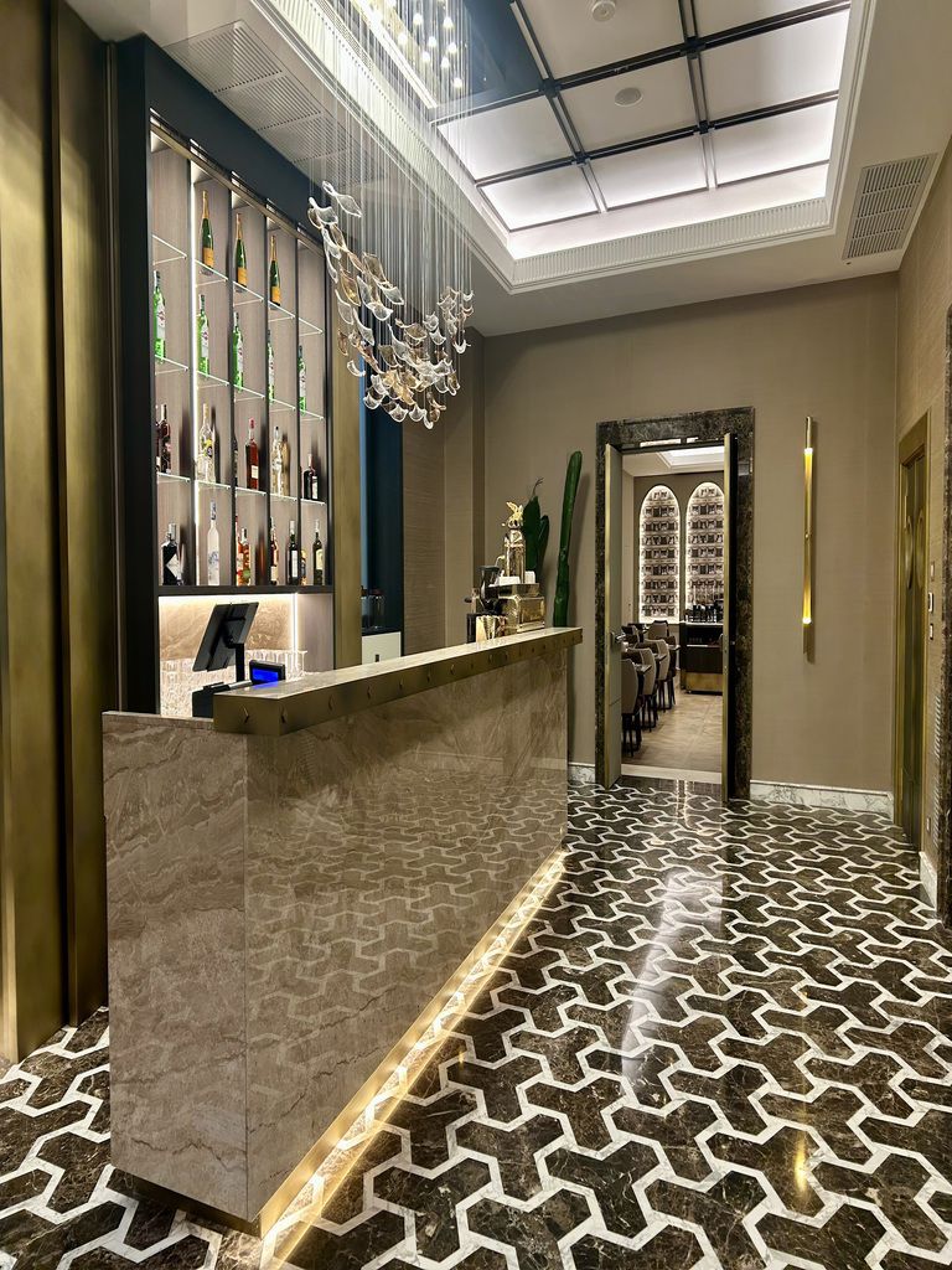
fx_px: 953
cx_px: 476
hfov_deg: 53.1
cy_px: 635
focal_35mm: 26
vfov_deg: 67.3
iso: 80
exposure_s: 1/50
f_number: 1.5
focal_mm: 5.7
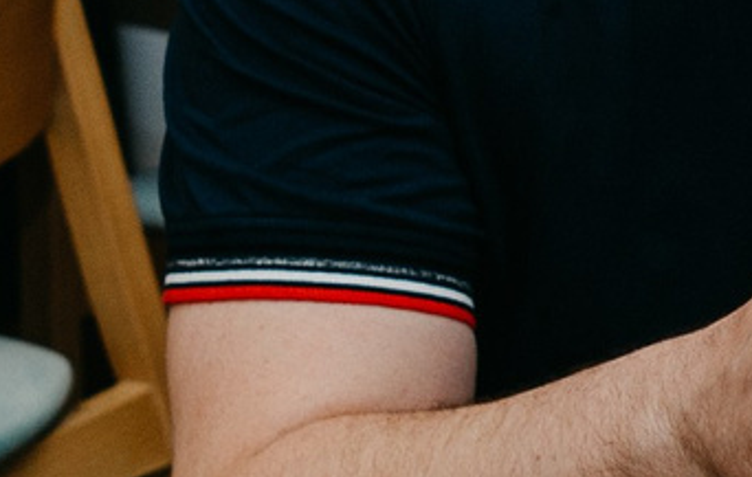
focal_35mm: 202
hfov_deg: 9.3
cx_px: 1739
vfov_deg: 6.6
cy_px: 57
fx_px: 4158
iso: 160
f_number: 3.2
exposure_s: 1/160
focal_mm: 24
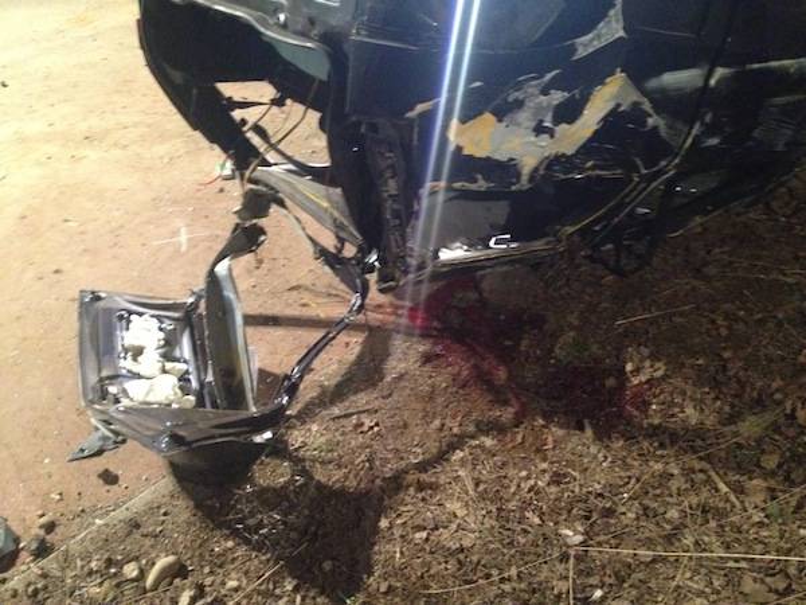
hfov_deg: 52.6
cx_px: 403
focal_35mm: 35
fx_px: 815
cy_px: 302
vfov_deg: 40.7
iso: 800
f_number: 2.4
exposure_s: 1/15
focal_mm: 4.28
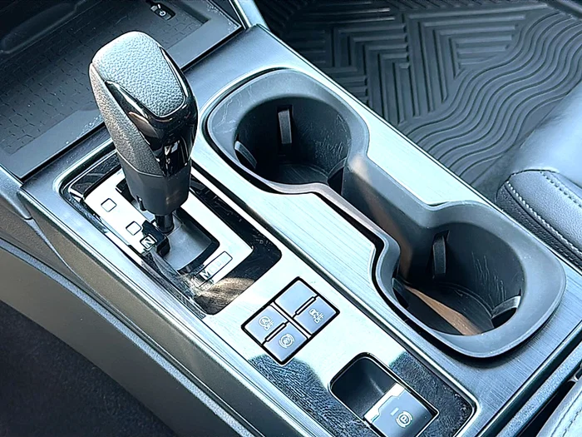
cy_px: 218
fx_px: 757
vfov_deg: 32.2
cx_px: 291
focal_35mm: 45
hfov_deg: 42.1
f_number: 1.78
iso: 64
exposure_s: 1/40
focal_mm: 6.86
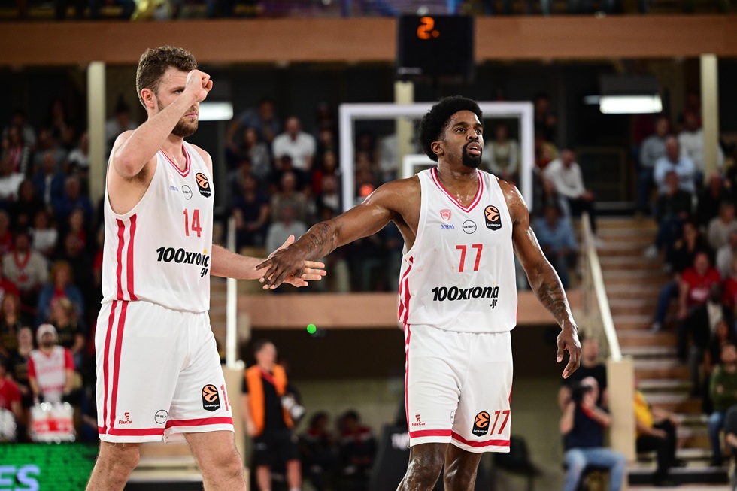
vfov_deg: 11.0
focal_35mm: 125
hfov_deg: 16.4
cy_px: 246
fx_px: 2558
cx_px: 368
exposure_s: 1/1250
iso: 1250
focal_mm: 125
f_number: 2.8
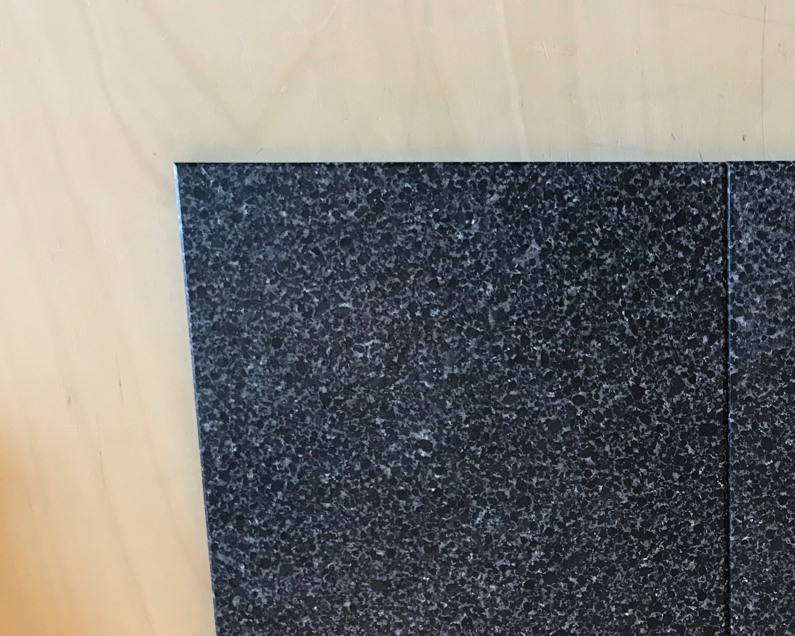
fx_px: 1223
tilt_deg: -78.7
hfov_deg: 33.9
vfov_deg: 28.3
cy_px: 534
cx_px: 728
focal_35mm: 52
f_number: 1.8
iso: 64
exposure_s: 1/17
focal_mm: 3.99
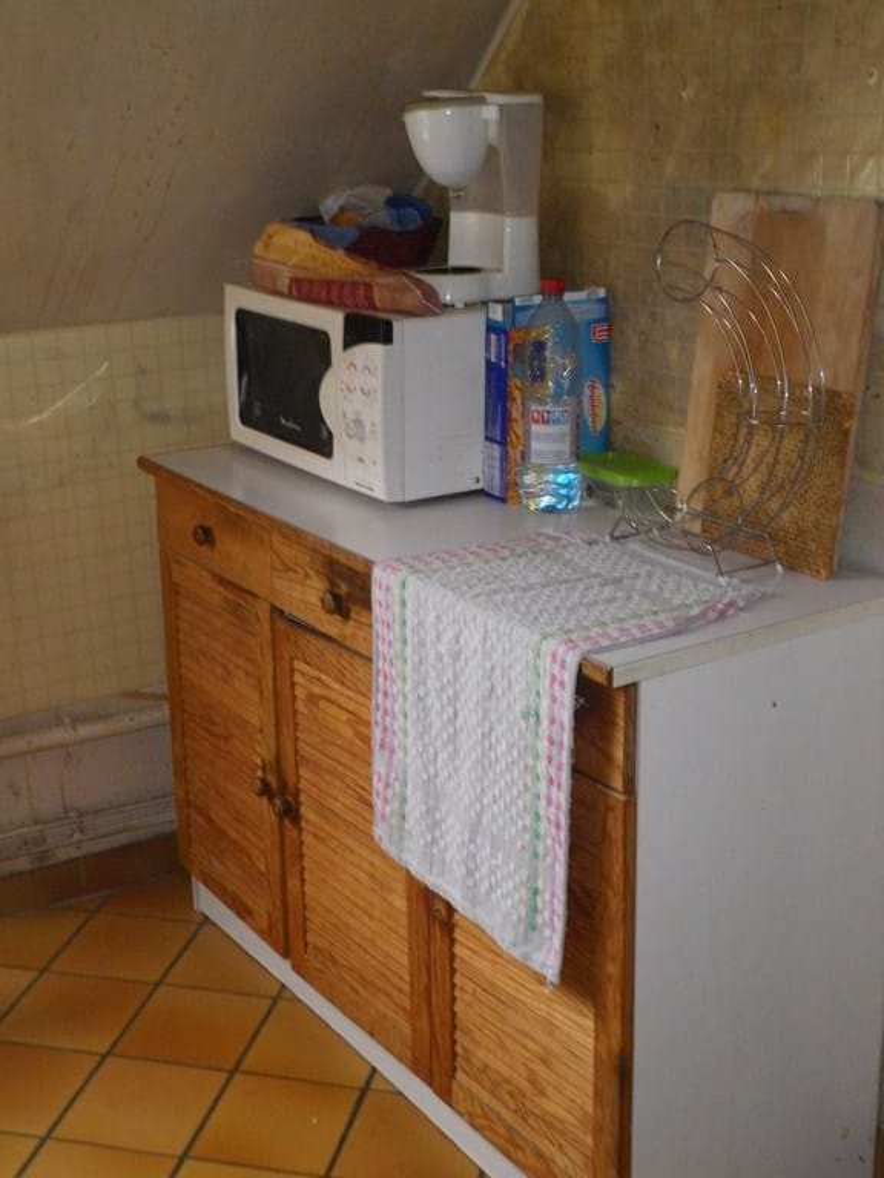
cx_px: 442
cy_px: 589
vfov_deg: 41.2
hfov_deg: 31.5
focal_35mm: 46
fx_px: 1566
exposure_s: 1/80
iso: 400
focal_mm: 8.2
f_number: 3.3
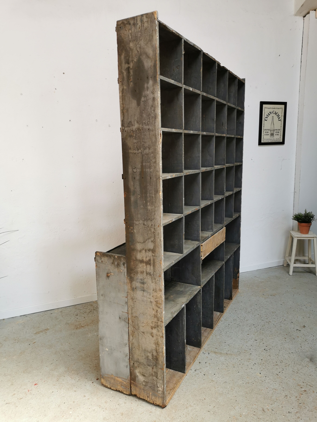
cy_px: 211
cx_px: 158
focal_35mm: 27
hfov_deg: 51.4
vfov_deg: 65.3
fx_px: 330
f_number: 1.8
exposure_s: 1/100
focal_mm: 5.58
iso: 50
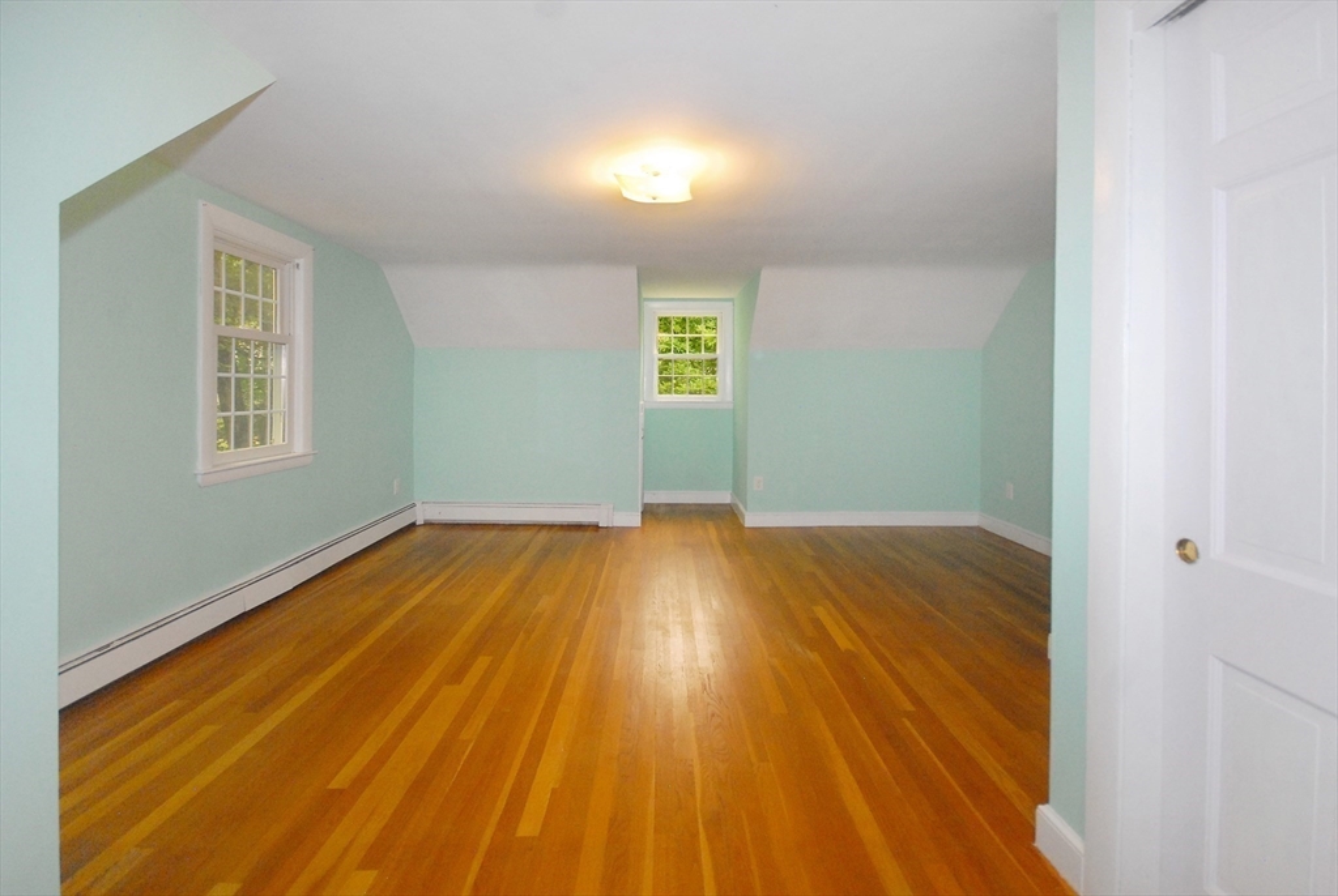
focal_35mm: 15
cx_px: 669
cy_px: 448
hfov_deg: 100.3
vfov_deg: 77.5
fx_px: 558
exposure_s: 1/50
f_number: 4.5
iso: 800
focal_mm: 10
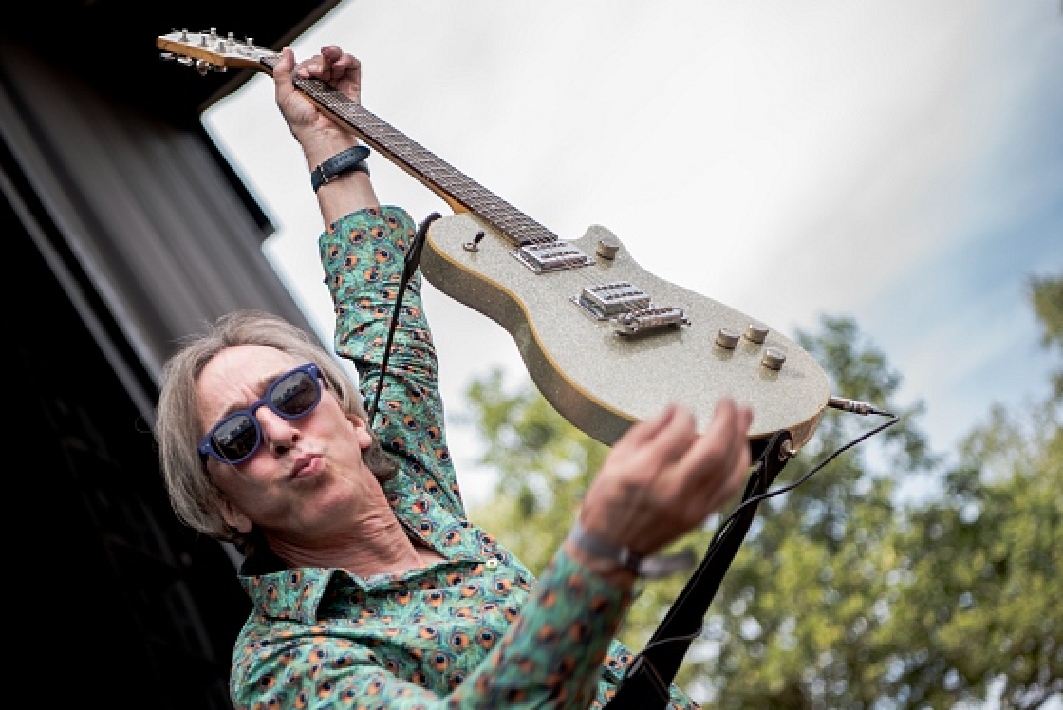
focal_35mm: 90
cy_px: 356
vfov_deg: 15.2
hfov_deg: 22.6
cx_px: 412
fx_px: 2659
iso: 125
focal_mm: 70
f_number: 3.2
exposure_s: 1/320
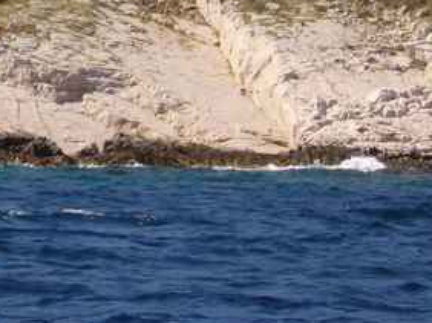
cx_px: 106
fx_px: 3716
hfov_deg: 6.6
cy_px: -31
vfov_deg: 5.0
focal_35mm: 298
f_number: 5
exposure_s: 1/500
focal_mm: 17.4
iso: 80
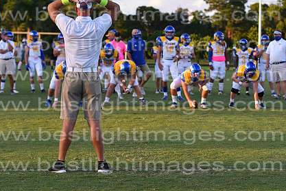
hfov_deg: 14.1
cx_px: 128
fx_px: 1160
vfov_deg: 9.4
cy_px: 61
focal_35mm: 146
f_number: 4
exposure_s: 1/1000
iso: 400
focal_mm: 70
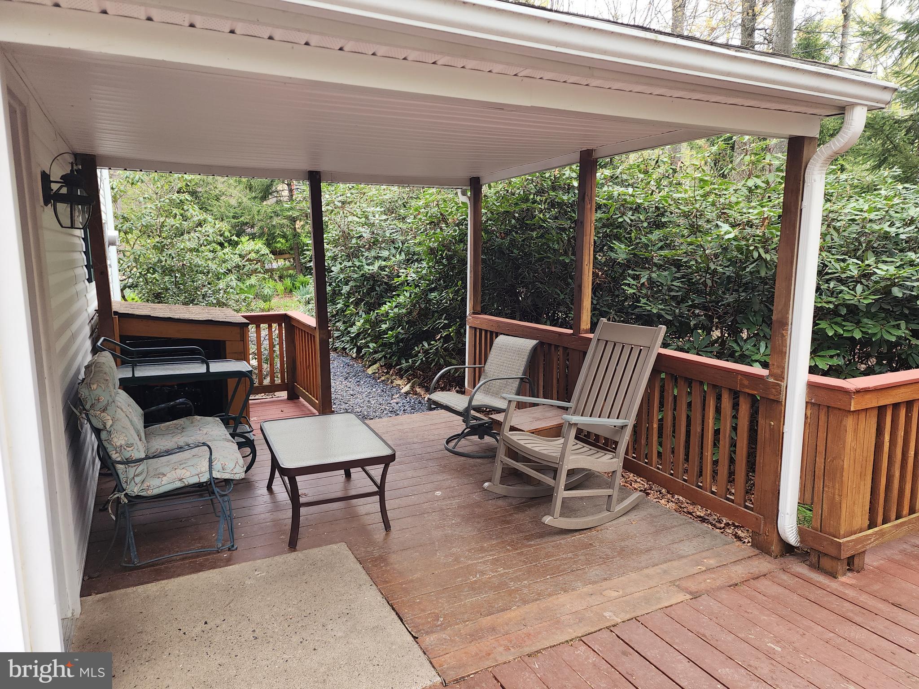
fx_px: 611
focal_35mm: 23
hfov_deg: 73.9
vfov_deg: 58.9
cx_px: 460
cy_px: 344
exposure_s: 1/120
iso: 25
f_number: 1.8
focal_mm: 6.4
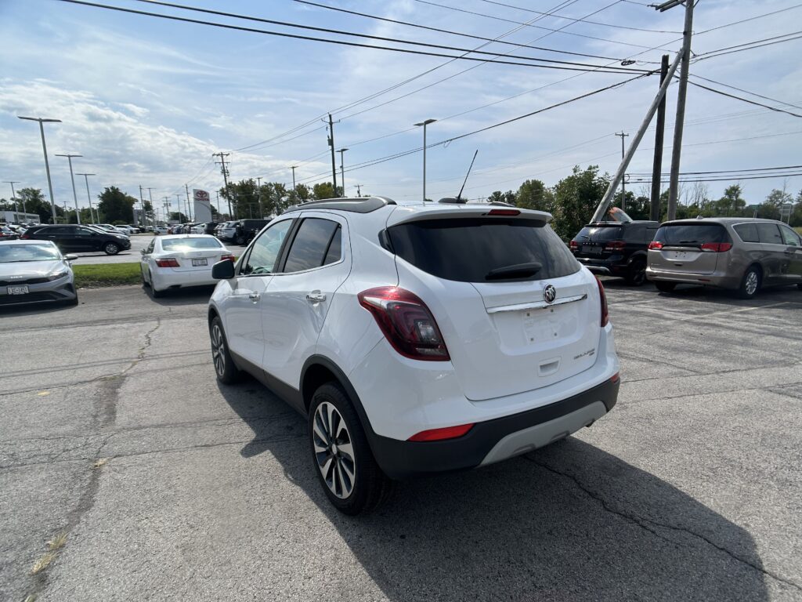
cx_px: 401
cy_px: 301
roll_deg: +0.1
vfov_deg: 53.1
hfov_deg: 67.3
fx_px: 602
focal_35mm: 26
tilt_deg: -11.3
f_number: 1.5
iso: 50
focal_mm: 5.7
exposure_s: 1/8000
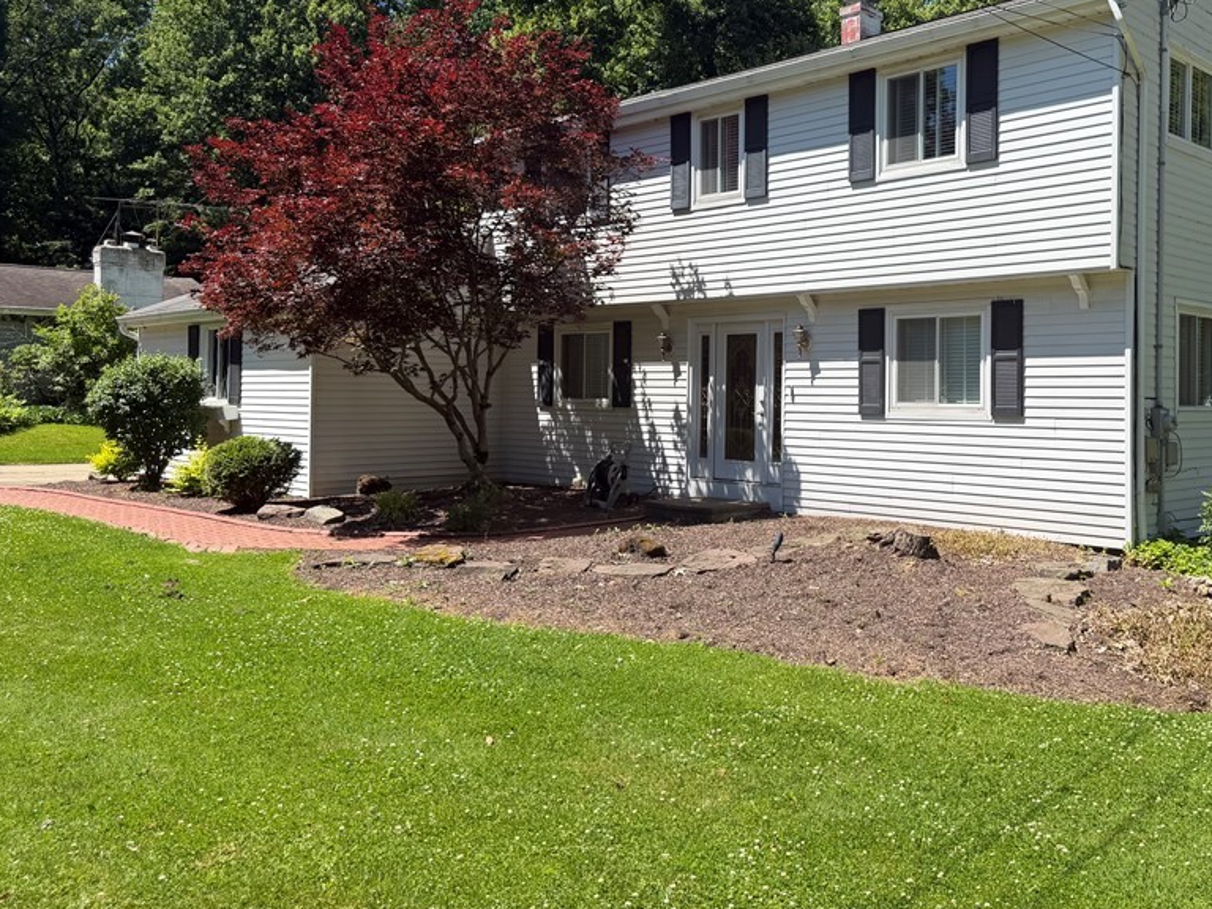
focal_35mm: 32
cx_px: 787
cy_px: 369
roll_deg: -0.2
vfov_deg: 44.0
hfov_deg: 55.9
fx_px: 1120
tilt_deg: +0.9
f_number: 1.78
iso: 80
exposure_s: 1/3425
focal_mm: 6.76
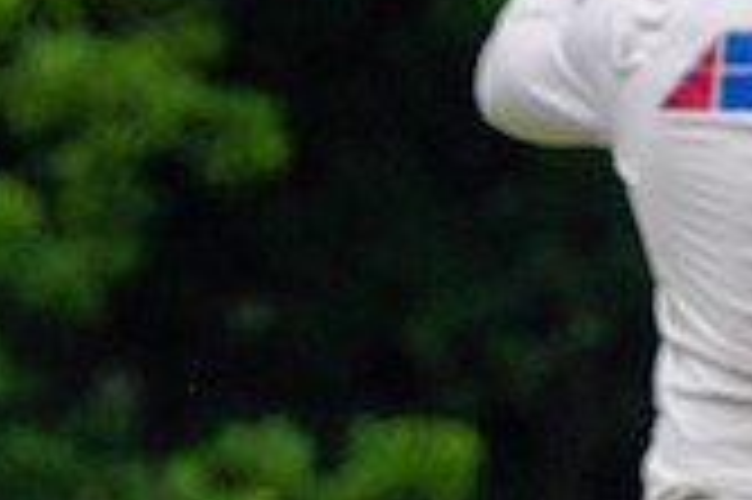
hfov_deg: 0.7
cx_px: -527
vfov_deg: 0.5
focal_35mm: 3007
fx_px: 62750
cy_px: 800
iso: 800
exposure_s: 1/4000
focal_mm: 400
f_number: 5.6
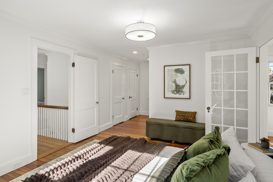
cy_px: 91
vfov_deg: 67.4
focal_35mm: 18
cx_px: 136
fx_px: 136
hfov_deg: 90.0
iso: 800
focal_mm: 18
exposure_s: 1/125
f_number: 7.1
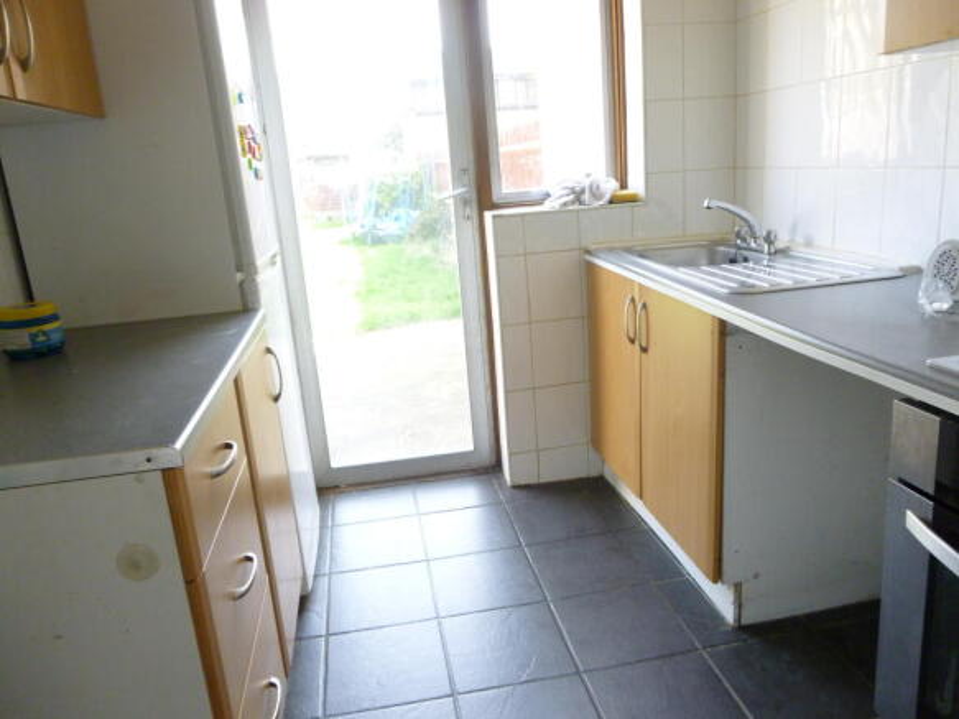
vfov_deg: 54.9
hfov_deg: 69.4
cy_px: 360
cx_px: 480
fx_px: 692
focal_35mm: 25
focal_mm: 4.5
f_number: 3.1
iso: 320
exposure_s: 1/60
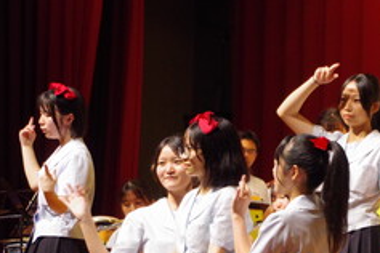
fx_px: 2258
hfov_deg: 9.6
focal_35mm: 214
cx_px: 354
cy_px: 171
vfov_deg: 6.4
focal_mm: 75
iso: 6400
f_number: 5.6
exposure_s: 1/125
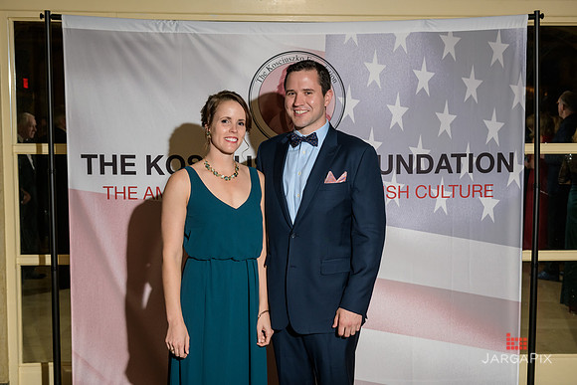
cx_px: 288
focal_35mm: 48
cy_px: 192
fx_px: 769
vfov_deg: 28.1
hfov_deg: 41.1
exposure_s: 1/100
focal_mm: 48
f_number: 5
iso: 800
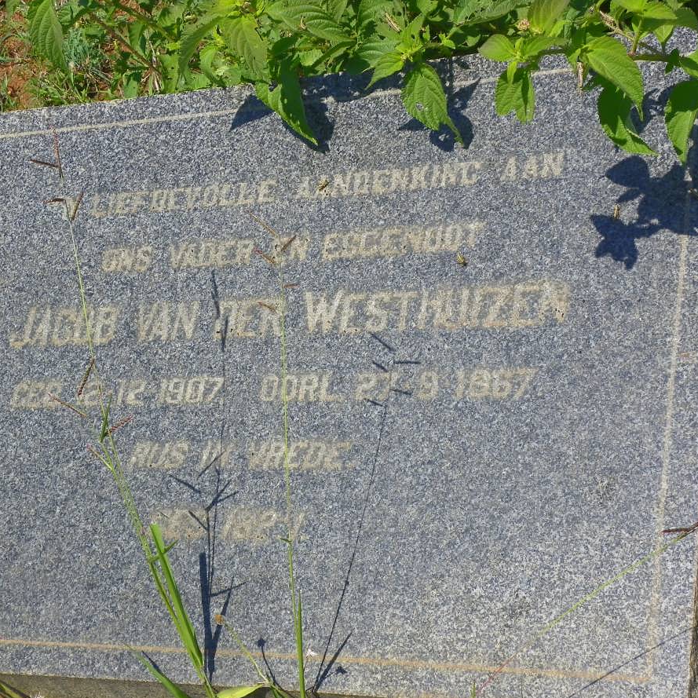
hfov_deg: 23.3
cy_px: 353
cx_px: 306
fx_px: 1688
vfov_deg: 23.4
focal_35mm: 74
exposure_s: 1/320
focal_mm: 11
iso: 64
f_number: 5
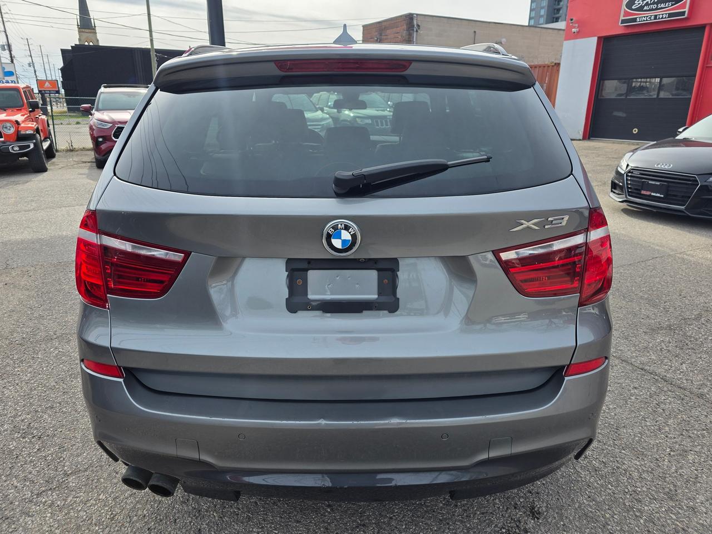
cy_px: 267
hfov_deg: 73.9
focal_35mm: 23
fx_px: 473
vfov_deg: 58.9
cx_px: 356
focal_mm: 6.3
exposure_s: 1/3891
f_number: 1.7
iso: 80
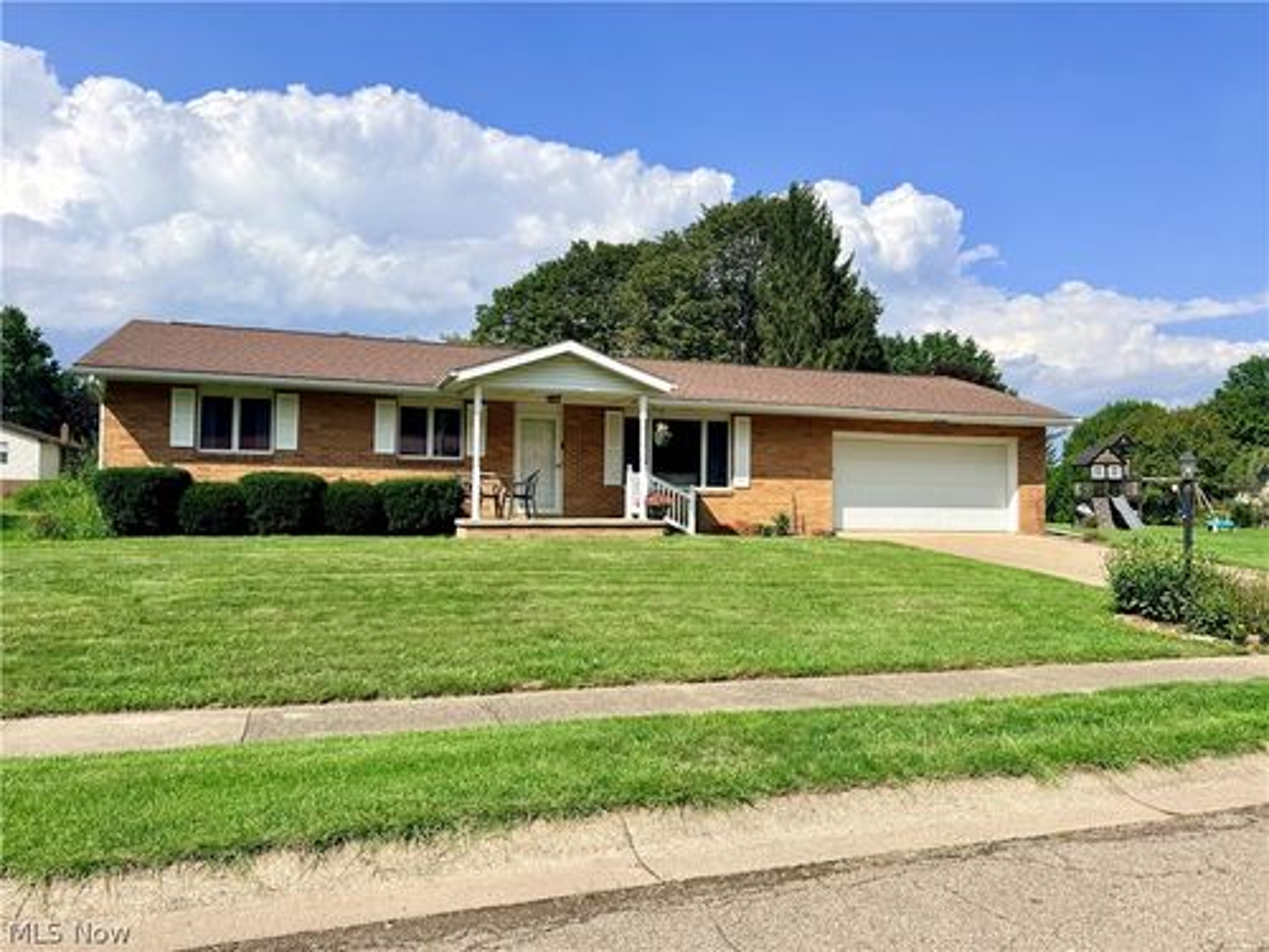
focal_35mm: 24
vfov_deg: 56.8
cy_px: 476
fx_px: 880
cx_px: 634
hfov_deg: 71.6
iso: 80
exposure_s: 1/6711
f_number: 1.78
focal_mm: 6.76
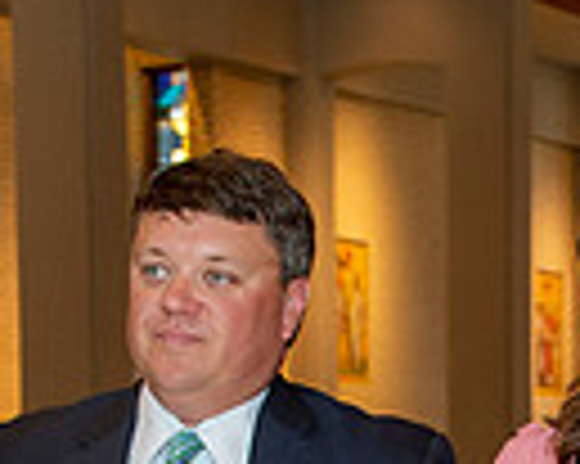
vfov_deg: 9.5
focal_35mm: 156
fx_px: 2676
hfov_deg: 12.3
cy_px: 780
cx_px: 439
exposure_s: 1/100
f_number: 4.5
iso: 1800
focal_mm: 31
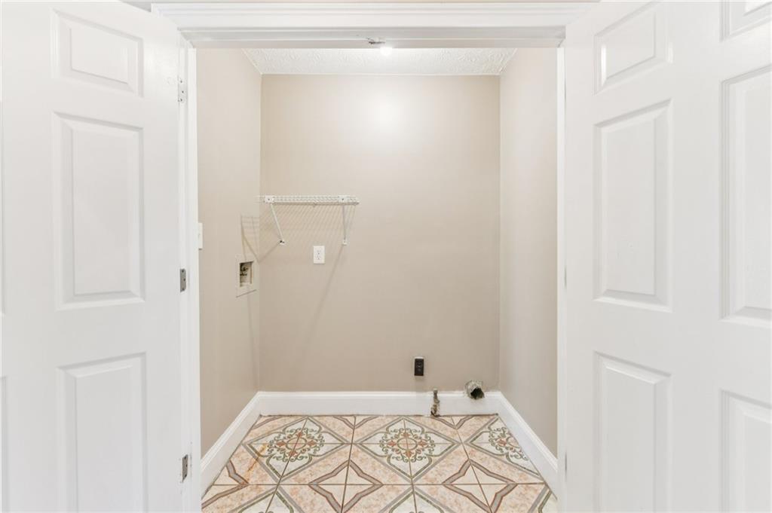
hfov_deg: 104.3
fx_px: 300
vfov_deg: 81.1
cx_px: 386
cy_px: 256
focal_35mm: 14
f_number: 8
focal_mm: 14
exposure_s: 1/6
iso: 400
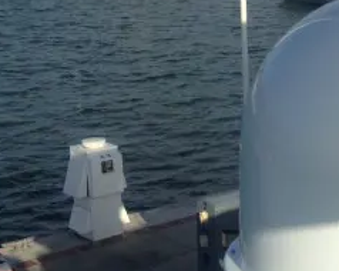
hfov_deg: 20.0
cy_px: 127
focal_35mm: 92
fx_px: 922
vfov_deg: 16.7
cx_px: 360
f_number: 2.4
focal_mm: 4.28
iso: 50
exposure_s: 1/2045
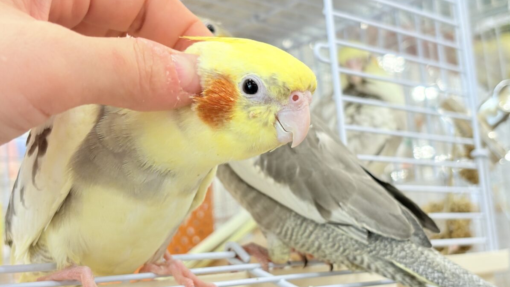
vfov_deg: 21.1
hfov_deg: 36.6
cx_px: 256
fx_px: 771
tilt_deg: +9.6
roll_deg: +5.6
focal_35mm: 57
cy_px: 148
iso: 64
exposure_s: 1/50
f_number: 1.6
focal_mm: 5.96
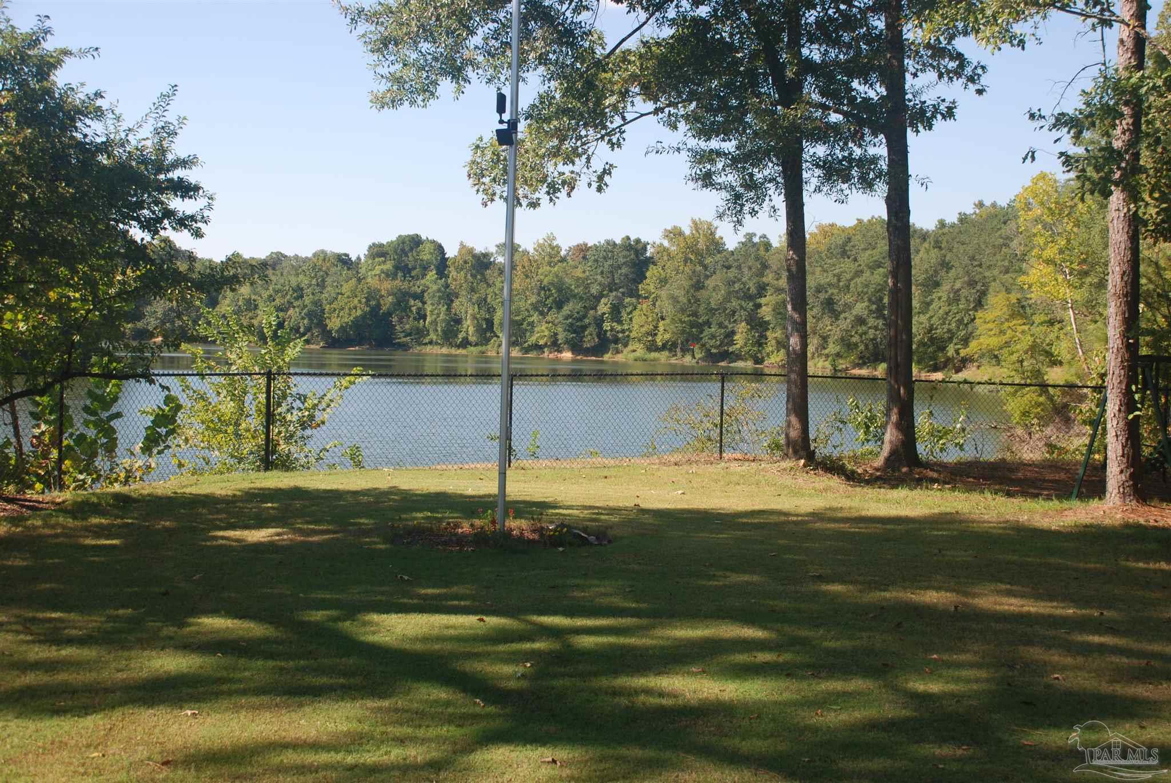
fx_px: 1563
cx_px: 586
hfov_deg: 41.1
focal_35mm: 48
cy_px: 392
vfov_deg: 28.1
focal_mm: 32
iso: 100
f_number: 6.3
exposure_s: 1/160
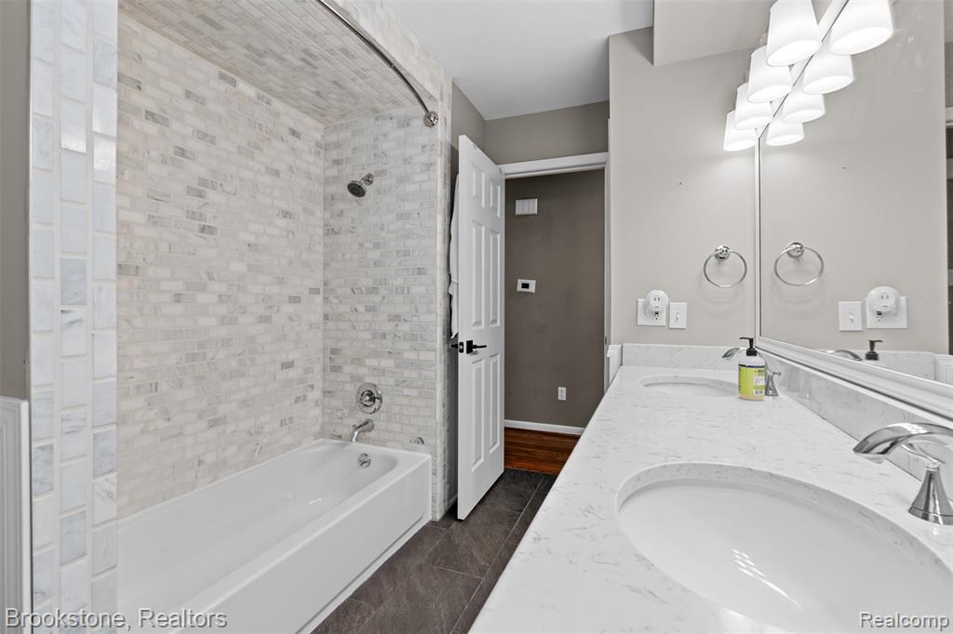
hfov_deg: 96.8
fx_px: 423
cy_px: 317
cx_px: 476
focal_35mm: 16
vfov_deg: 73.7
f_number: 8
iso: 400
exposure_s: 1/6
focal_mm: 16
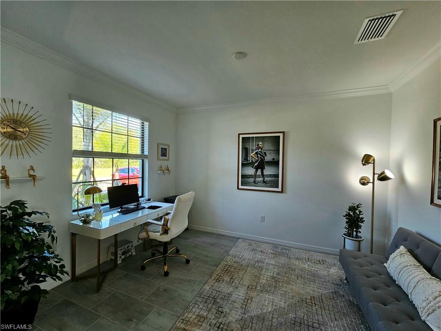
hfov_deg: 106.2
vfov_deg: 89.9
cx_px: 220
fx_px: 166
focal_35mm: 13
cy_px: 166
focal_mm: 2.2
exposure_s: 1/60.2
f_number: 2.2
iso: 100
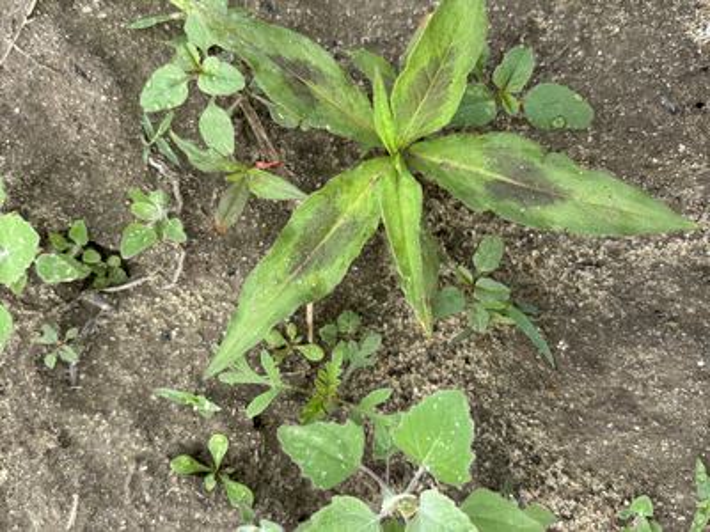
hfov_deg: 67.3
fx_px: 533
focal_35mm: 26
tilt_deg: -78.3
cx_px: 355
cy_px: 266
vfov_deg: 53.1
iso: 50
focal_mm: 5.96
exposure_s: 1/1152
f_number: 1.6
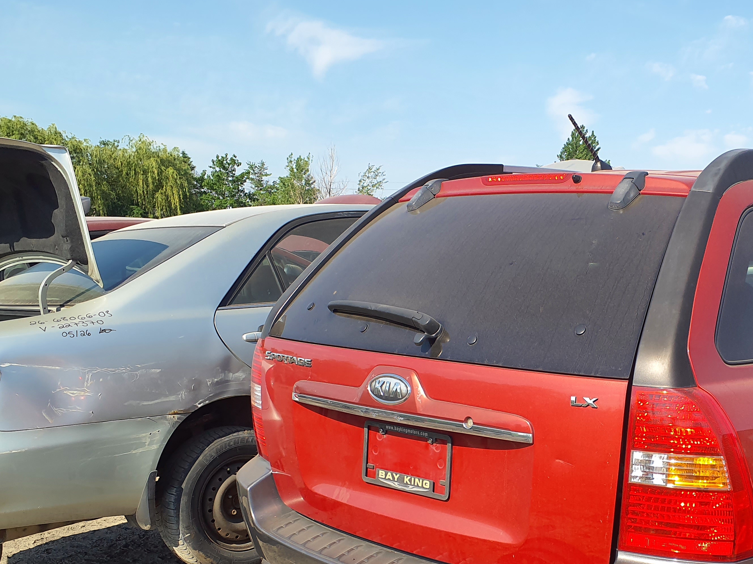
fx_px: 914
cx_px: 581
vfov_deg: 33.8
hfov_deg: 43.1
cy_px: 412
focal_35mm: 42
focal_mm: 3.58
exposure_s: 1/1056
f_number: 1.9
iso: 40
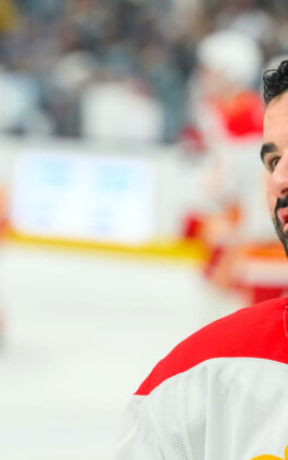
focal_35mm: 385
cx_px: 360
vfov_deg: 5.5
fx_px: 4833
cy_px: 232
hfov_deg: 3.4
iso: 3200
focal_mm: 155
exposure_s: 1/1600
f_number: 4.5
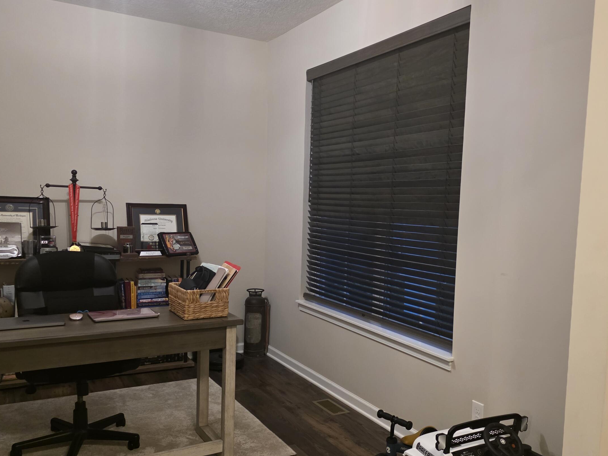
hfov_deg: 56.5
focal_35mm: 32
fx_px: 562
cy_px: 249
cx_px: 352
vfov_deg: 44.1
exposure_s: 1/120
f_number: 1.7
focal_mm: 6.3
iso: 1250
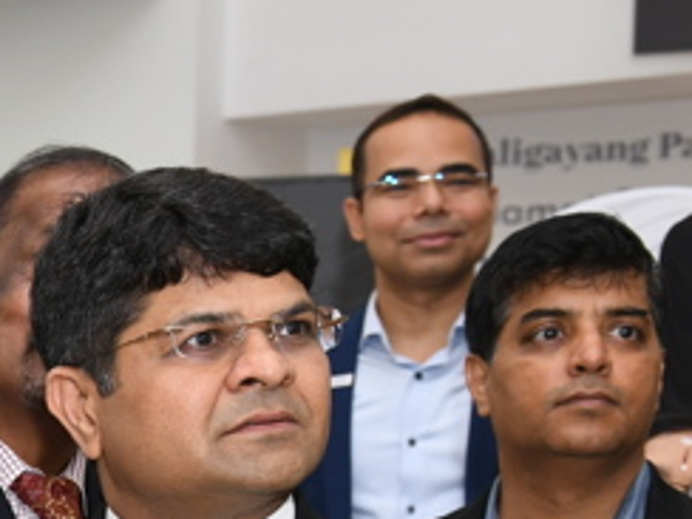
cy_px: 743
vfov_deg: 9.0
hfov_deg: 11.0
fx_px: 3219
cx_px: -749
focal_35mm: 161
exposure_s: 1/160
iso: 640
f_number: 5
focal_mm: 34
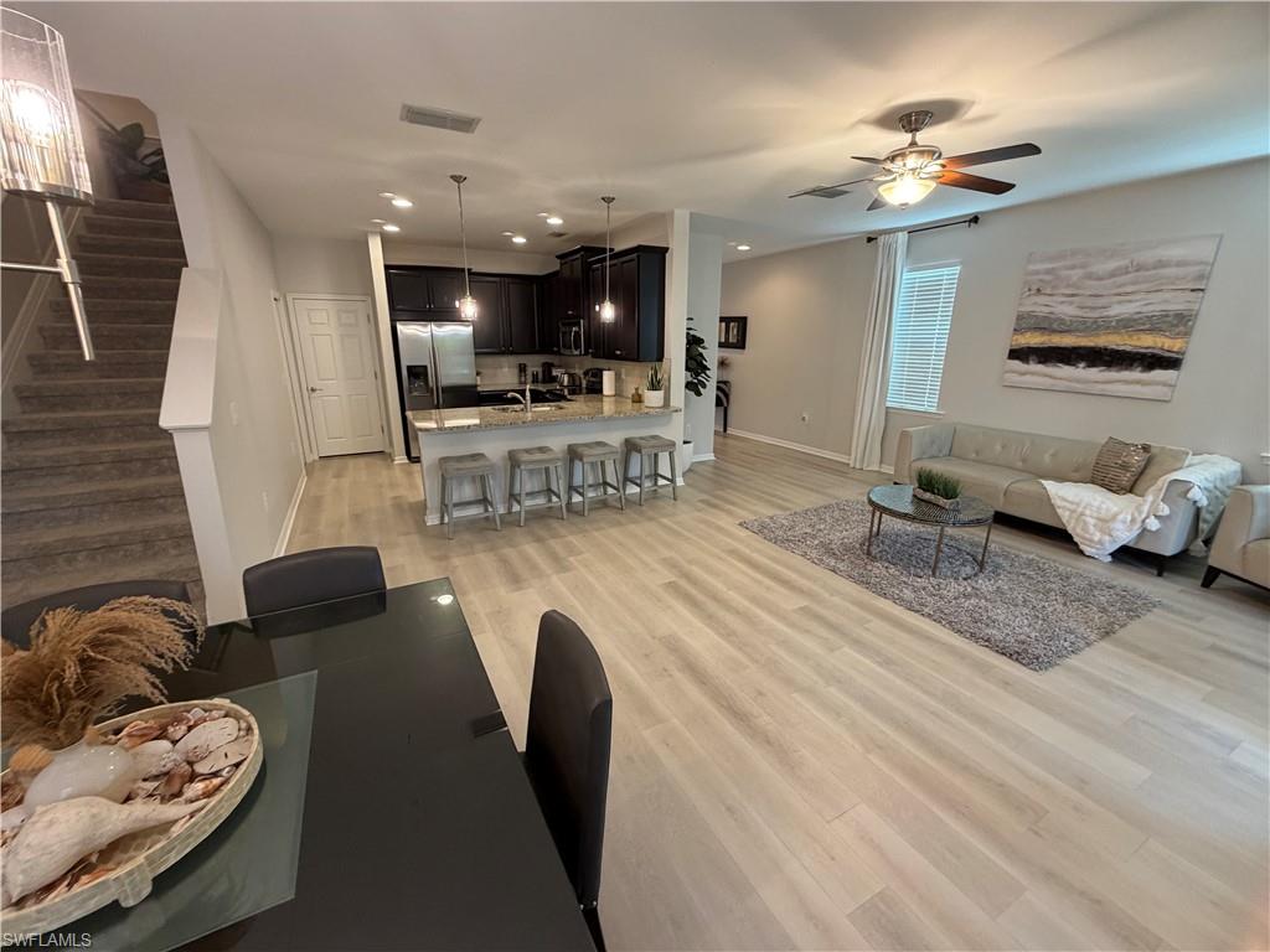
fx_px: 514
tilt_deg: -15.4
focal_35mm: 14
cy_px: 476
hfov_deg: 102.1
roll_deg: -0.2
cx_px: 635
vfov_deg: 85.7
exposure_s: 1/60
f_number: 2.2
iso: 250
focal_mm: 2.22
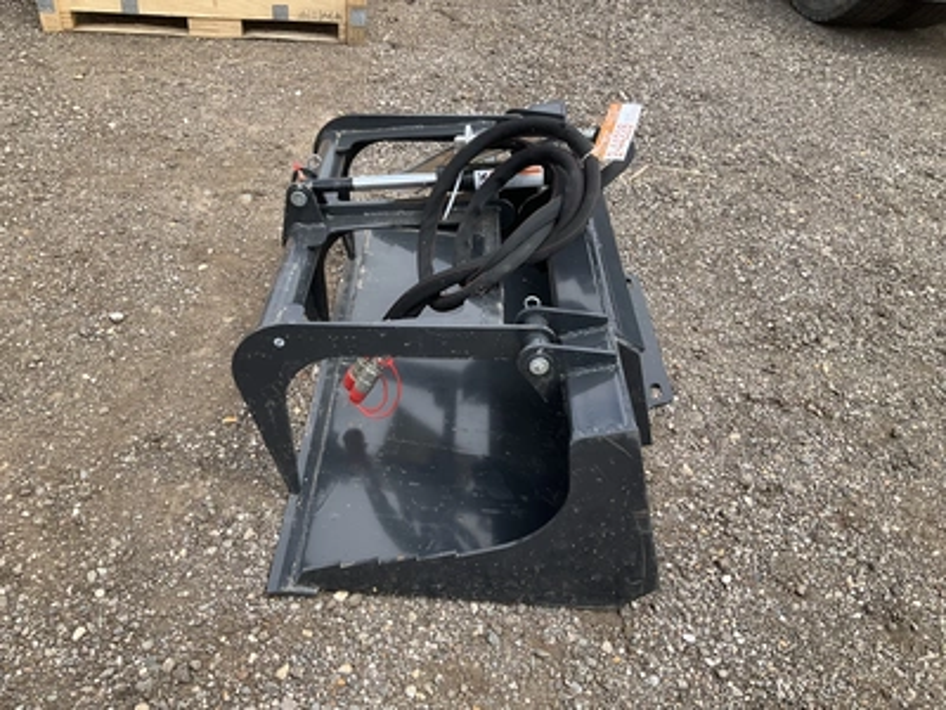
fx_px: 793
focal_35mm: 29
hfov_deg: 61.7
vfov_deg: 48.2
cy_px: 355
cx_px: 473
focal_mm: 3
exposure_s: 1/816
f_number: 1.8
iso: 25
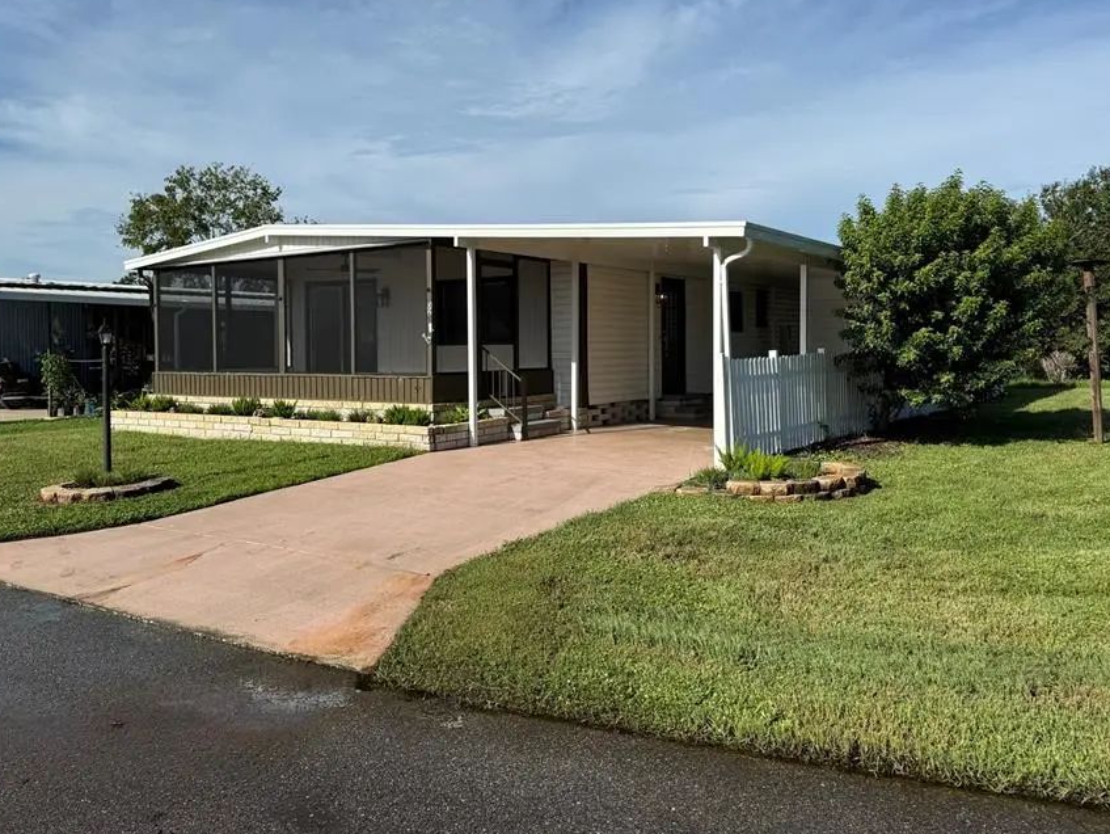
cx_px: 508
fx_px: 930
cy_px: 361
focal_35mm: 29
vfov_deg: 48.1
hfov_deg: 61.5
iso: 80
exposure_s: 1/6711
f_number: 1.78
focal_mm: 6.76
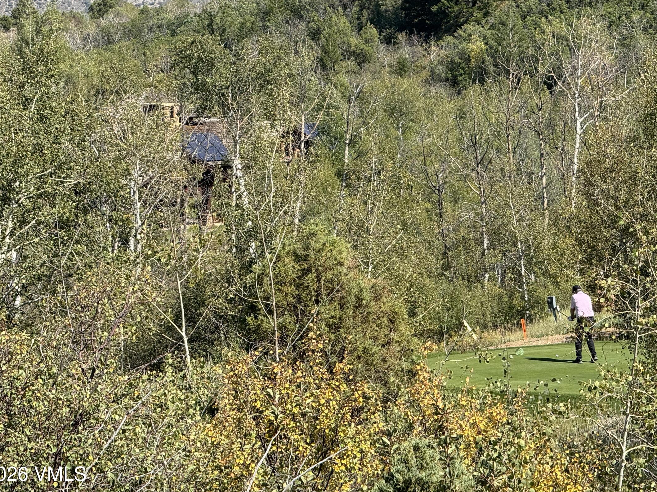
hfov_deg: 11.6
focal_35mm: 170
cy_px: 157
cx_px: 434
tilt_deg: -4.5
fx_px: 3226
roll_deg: +0.0
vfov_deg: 8.7
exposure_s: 1/903
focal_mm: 15.66
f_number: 2.8
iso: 50
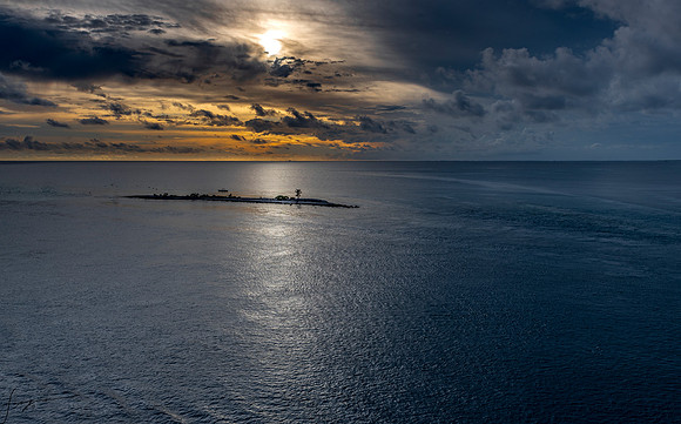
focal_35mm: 31
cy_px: 255
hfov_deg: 61.9
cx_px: 374
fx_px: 566
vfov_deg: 40.9
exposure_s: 1/200
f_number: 8
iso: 64
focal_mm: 24
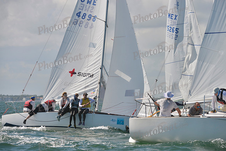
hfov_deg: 10.3
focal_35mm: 200
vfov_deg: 6.9
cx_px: 113
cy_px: 76
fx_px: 1256
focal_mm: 200
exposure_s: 1/2000
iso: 280
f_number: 6.3
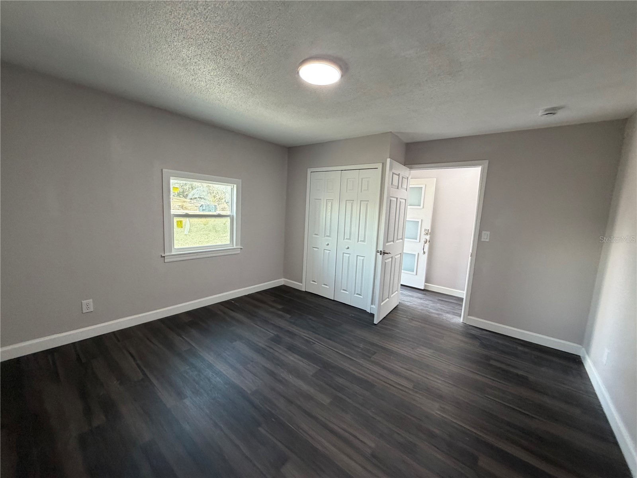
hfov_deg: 102.1
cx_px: 318
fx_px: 258
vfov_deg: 85.7
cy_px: 239
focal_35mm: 14
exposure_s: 1/60
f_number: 2.2
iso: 200
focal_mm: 2.22
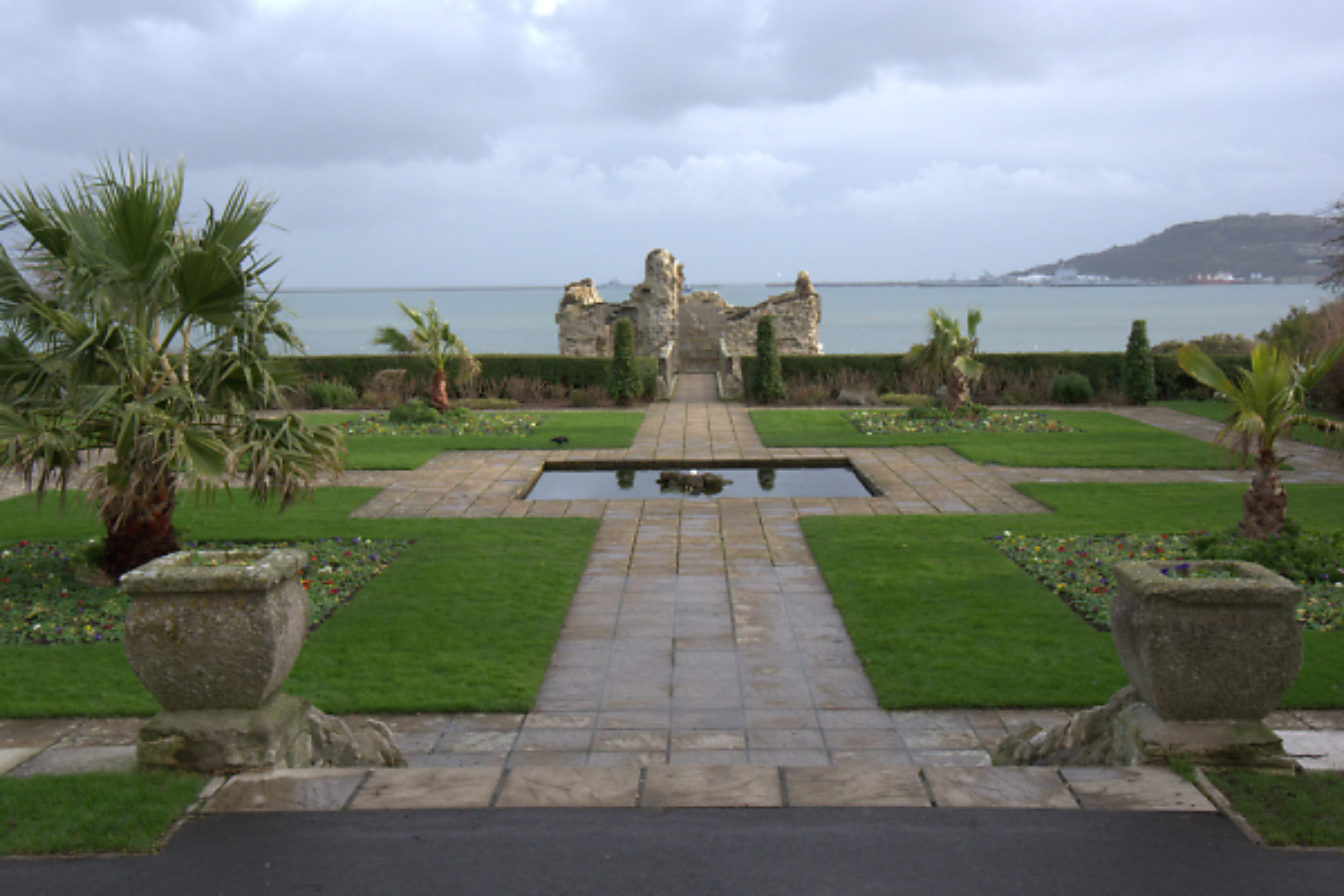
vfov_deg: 31.9
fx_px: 1568
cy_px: 448
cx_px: 672
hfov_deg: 46.4
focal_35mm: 42
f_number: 9
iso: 800
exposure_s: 1/125
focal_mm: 28
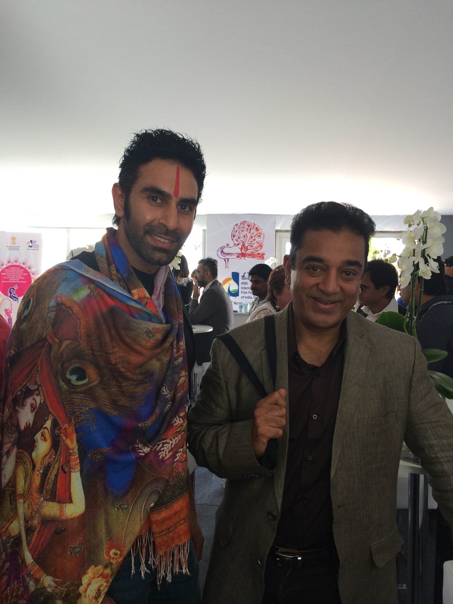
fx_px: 523
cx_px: 226
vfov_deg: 60.0
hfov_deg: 46.8
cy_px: 302
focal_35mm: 30
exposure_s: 1/60
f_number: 2.2
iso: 50
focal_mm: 4.12
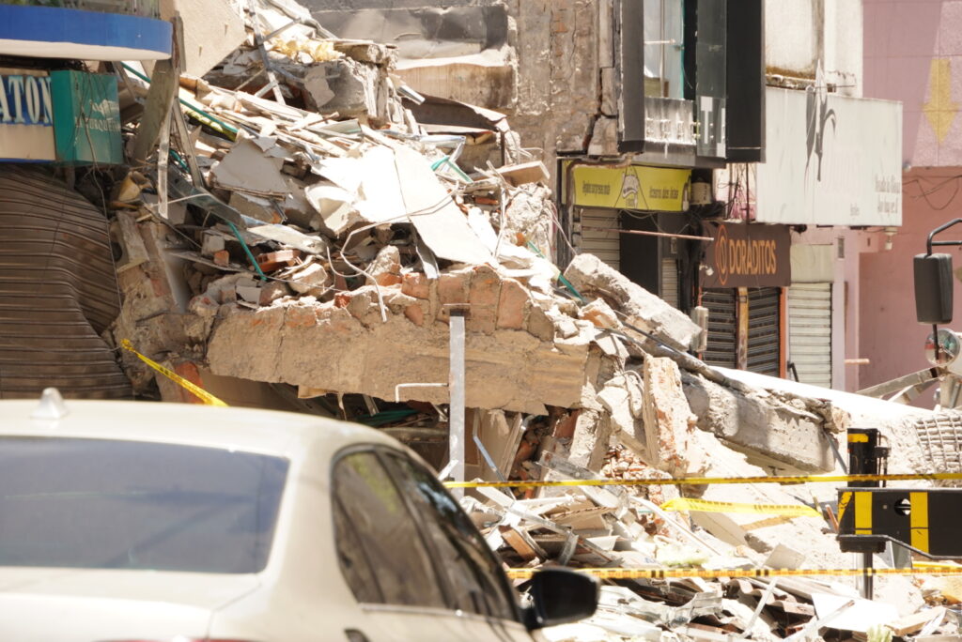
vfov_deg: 4.4
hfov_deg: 6.6
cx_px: 481
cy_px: 321
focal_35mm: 314
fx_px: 8382
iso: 250
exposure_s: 1/160
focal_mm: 209
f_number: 10
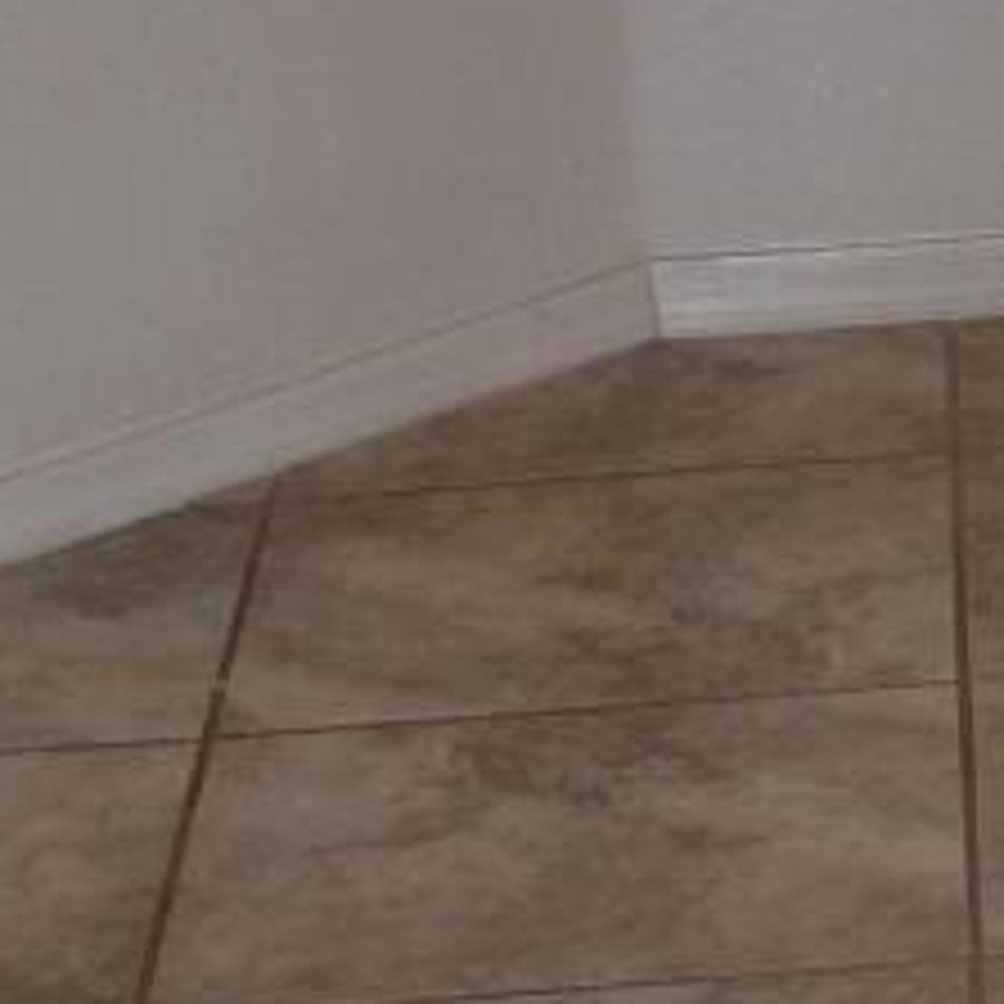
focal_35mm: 206
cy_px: -671
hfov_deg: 8.2
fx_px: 6760
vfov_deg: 8.2
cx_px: 1871
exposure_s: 1/125
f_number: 5.6
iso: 200
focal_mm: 18
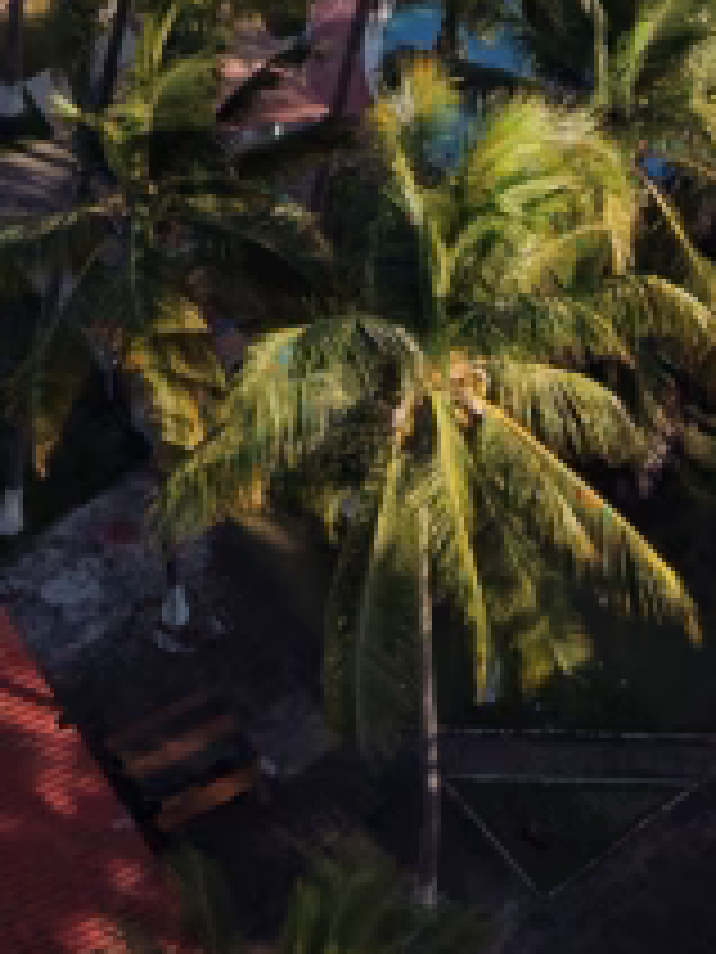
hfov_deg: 12.8
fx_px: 3199
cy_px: -868
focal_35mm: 116
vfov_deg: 14.5
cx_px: 288
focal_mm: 8.67
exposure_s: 1/6000
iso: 400
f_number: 1.8
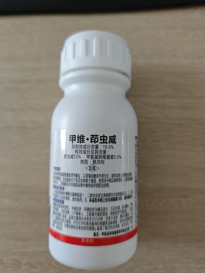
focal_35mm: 23
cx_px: 102
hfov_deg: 58.9
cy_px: 136
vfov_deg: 73.9
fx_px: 182
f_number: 1.6
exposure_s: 1/100
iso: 250
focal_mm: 6.55
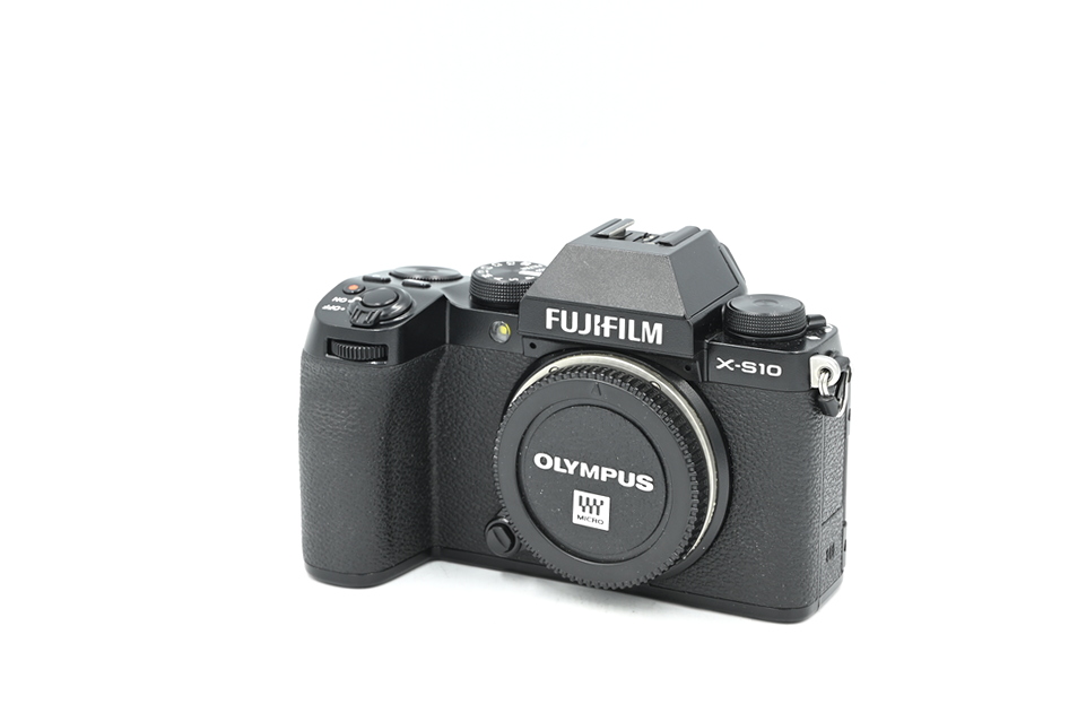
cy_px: 356
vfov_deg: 18.2
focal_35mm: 75
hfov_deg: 27.0
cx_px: 534
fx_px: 2227
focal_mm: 75
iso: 200
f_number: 14
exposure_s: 1/13
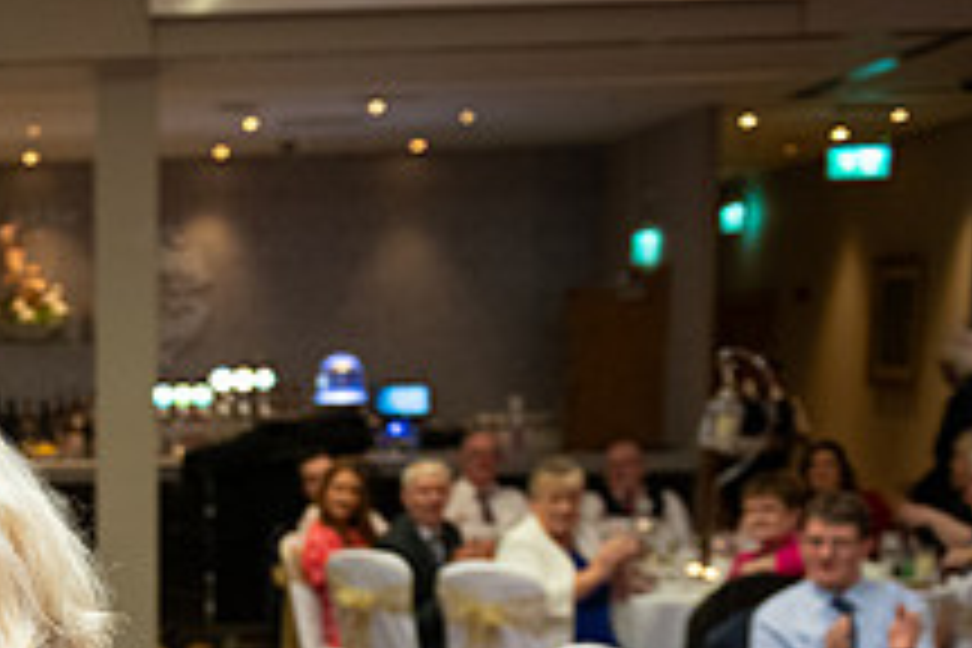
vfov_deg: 15.2
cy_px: 835
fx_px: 2322
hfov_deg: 22.0
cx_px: -166
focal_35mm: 86
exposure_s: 1/160
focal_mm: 32
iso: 1250
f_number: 3.5
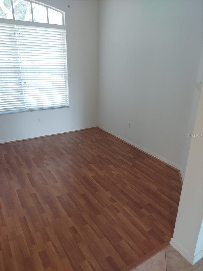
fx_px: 195
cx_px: 102
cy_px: 136
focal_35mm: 25
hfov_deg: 54.9
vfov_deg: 69.4
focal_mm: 4.6
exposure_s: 1/50
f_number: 2
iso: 320
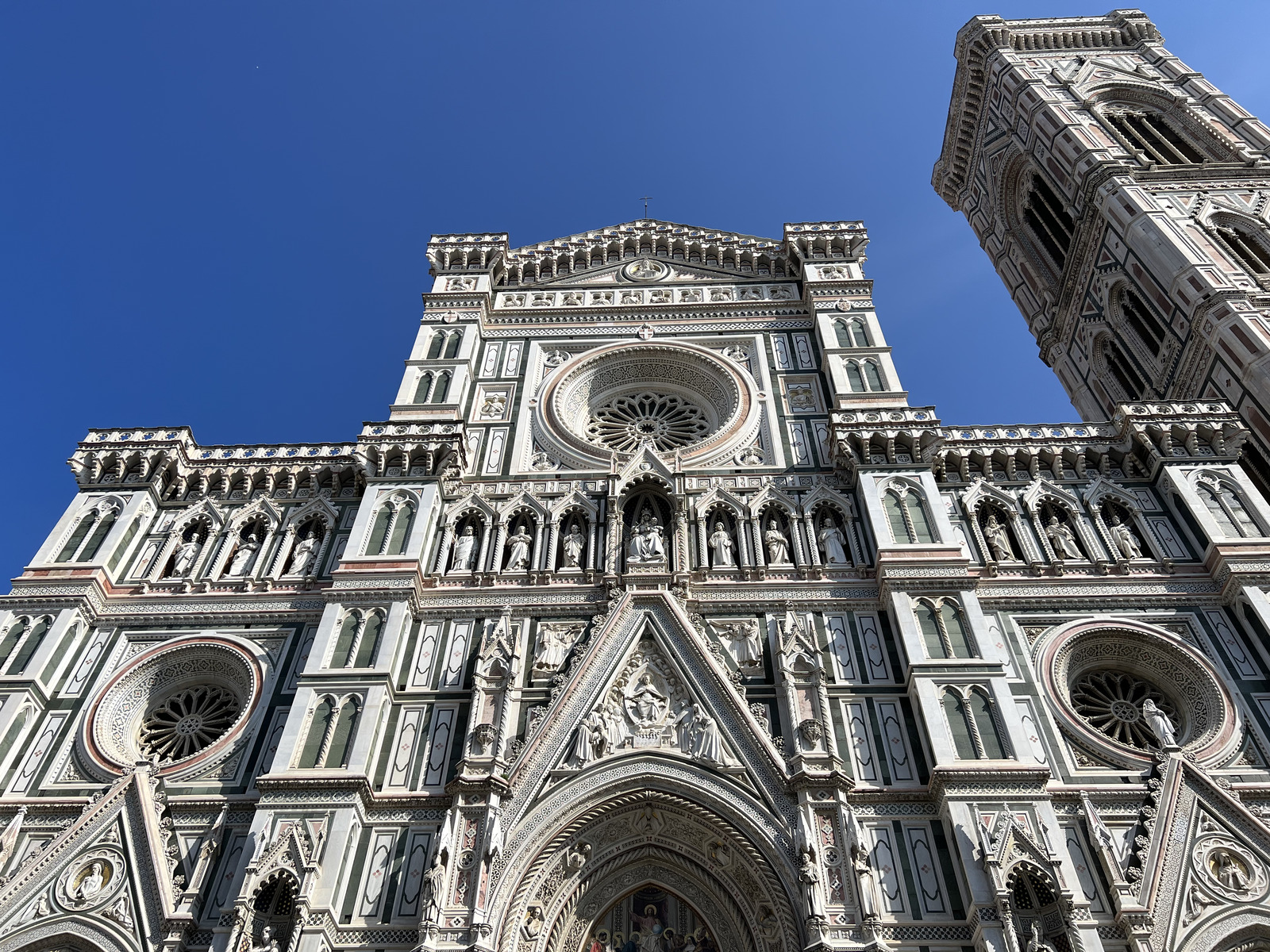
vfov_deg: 53.1
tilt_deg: +49.8
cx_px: 635
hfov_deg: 67.3
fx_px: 954
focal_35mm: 26
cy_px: 476
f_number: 1.5
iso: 50
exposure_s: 1/5882
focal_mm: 5.7
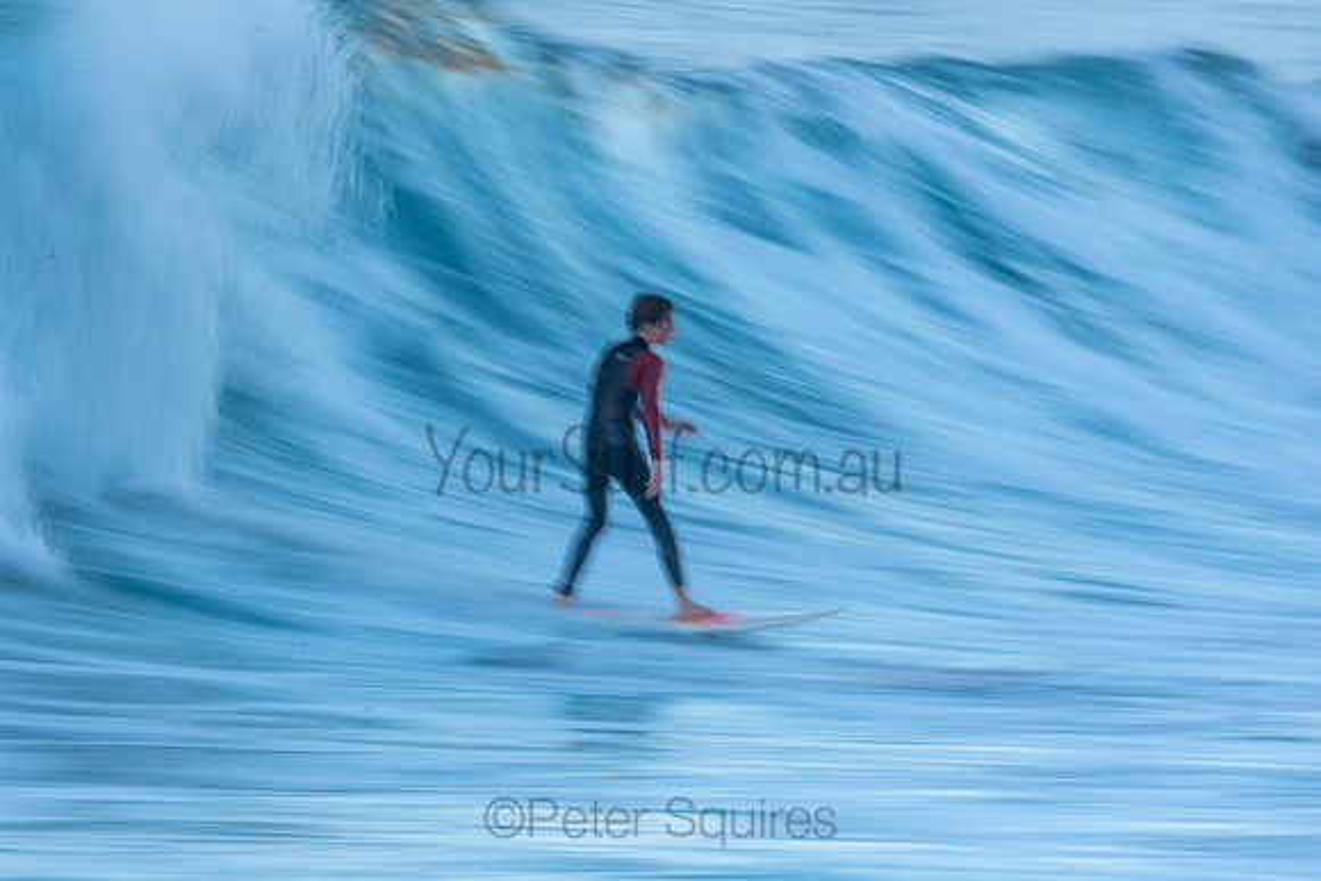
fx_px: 27526
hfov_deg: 2.7
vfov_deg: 1.8
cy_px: 440
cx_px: 660
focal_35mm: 750
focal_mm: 500
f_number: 18
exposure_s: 1/20
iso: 100
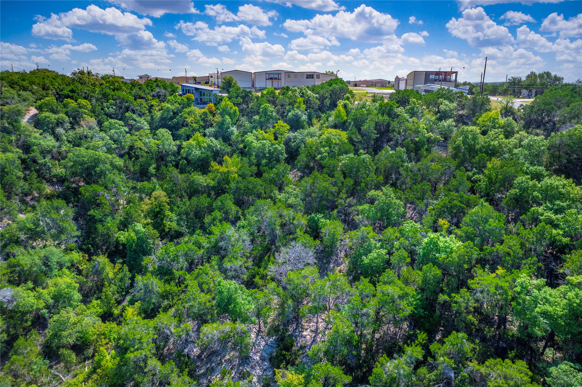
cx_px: 291
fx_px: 356
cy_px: 194
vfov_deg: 57.2
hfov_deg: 78.6
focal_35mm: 22
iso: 100
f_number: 2.8
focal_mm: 8.38
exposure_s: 1/1600
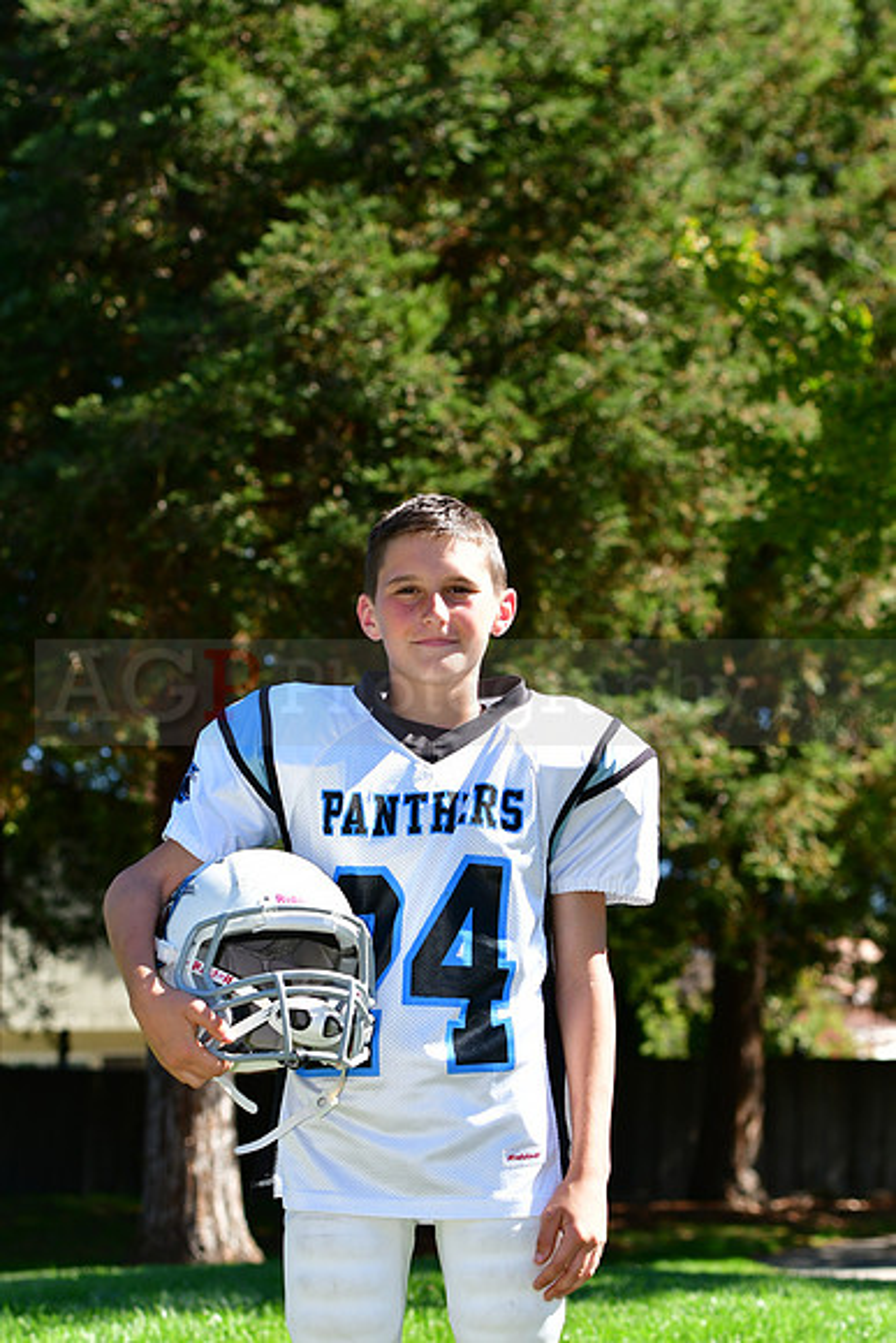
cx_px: 448
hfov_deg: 13.0
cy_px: 672
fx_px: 3917
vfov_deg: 19.5
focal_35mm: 105
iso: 400
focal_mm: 70
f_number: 4.5
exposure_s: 1/1250
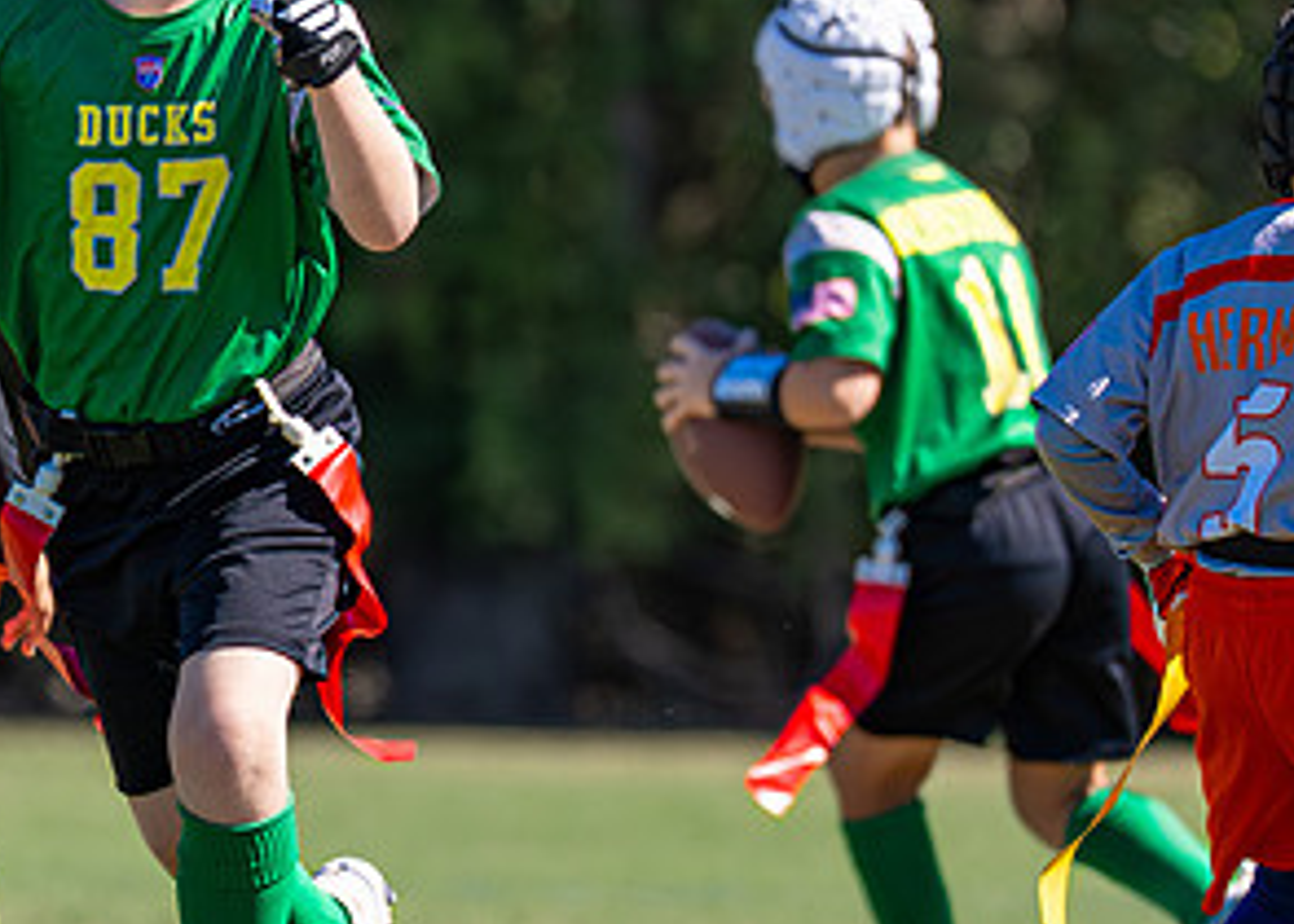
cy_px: 457
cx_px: 177
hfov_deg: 2.9
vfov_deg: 2.0
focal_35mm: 707
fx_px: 25983
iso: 200
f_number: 2.8
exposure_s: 1/2500
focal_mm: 200
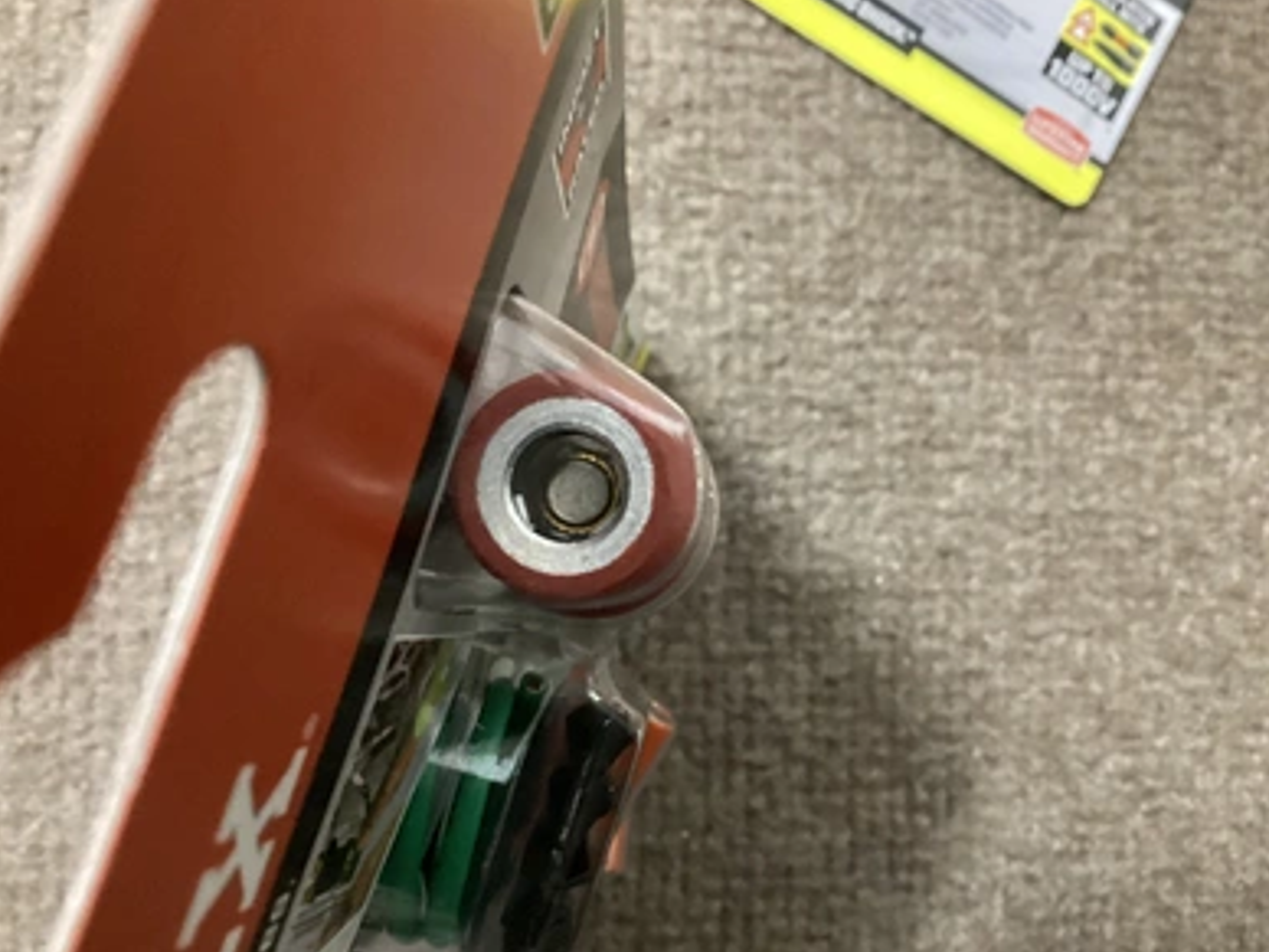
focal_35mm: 32
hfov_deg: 56.8
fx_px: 1173
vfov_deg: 44.2
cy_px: 481
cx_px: 618
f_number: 2.4
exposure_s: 1/24
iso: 640
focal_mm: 3.3
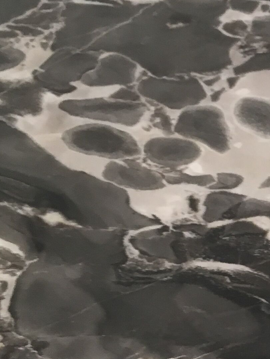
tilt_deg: -48.8
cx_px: 471
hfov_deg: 12.6
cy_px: 310
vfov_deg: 18.0
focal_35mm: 108
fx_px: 1123
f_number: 2.2
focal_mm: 4.15
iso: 80
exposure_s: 1/33
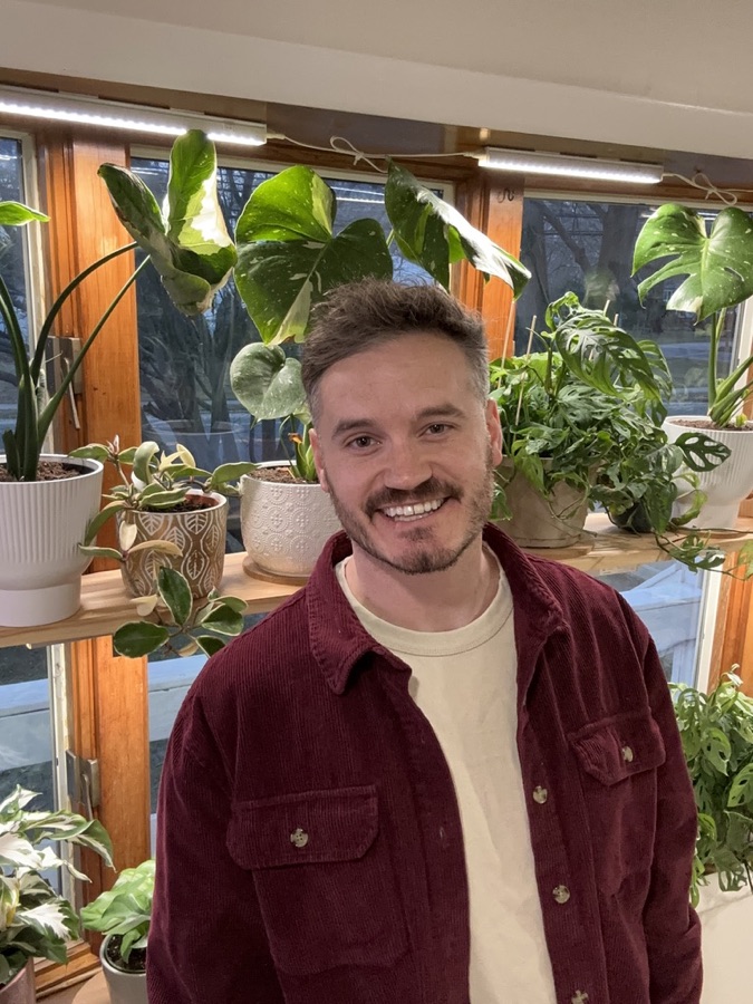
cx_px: 376
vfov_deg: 60.0
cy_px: 502
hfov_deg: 46.8
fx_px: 870
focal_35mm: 30
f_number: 1.9
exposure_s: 1/60
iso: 250
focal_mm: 2.69
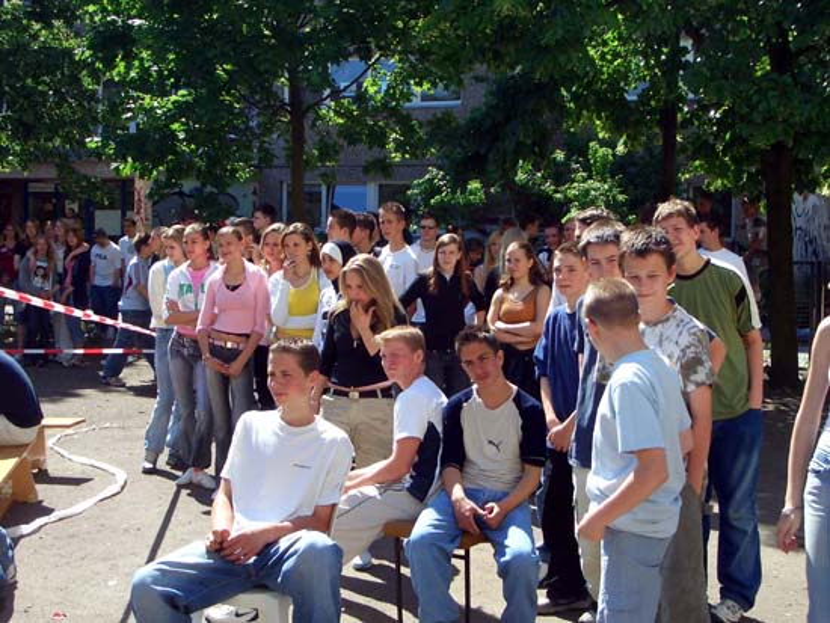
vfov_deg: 29.7
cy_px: 312
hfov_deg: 38.9
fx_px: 1175
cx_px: 415
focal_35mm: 49
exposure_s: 1/200
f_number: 5
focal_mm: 8.2
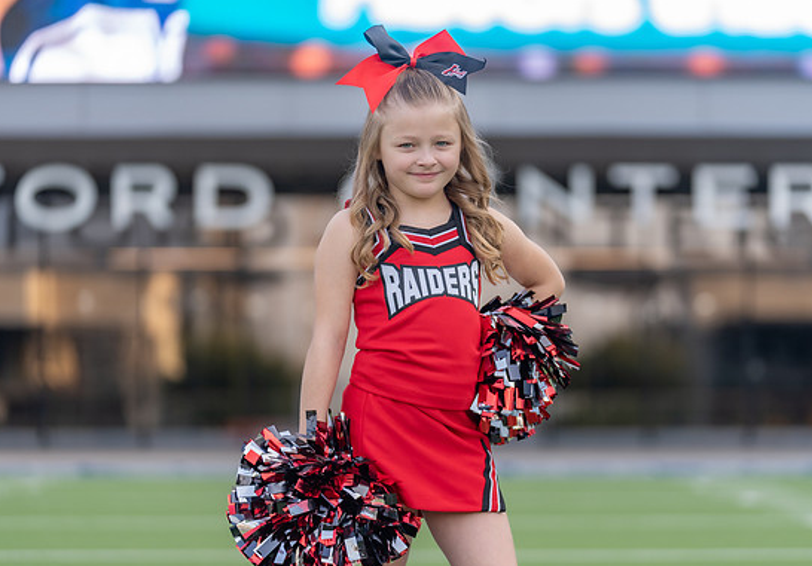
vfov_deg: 9.7
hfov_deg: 13.9
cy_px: 293
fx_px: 3341
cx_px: 430
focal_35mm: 146
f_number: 2.8
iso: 160
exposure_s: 1/320
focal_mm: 129
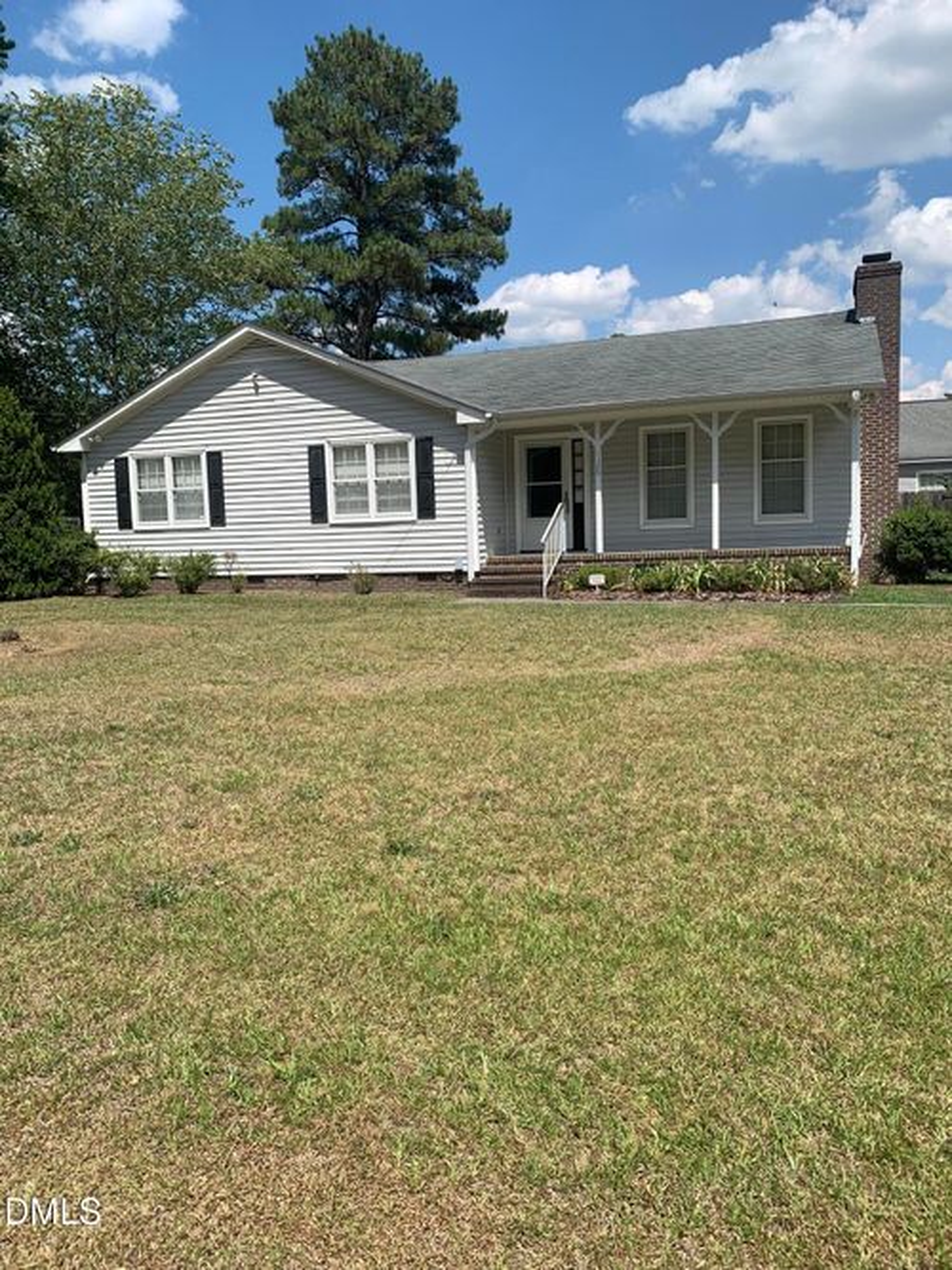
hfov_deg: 53.0
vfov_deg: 67.3
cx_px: 476
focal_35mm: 26
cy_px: 635
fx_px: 954
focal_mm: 4.25
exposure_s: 1/2421
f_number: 1.8
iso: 25
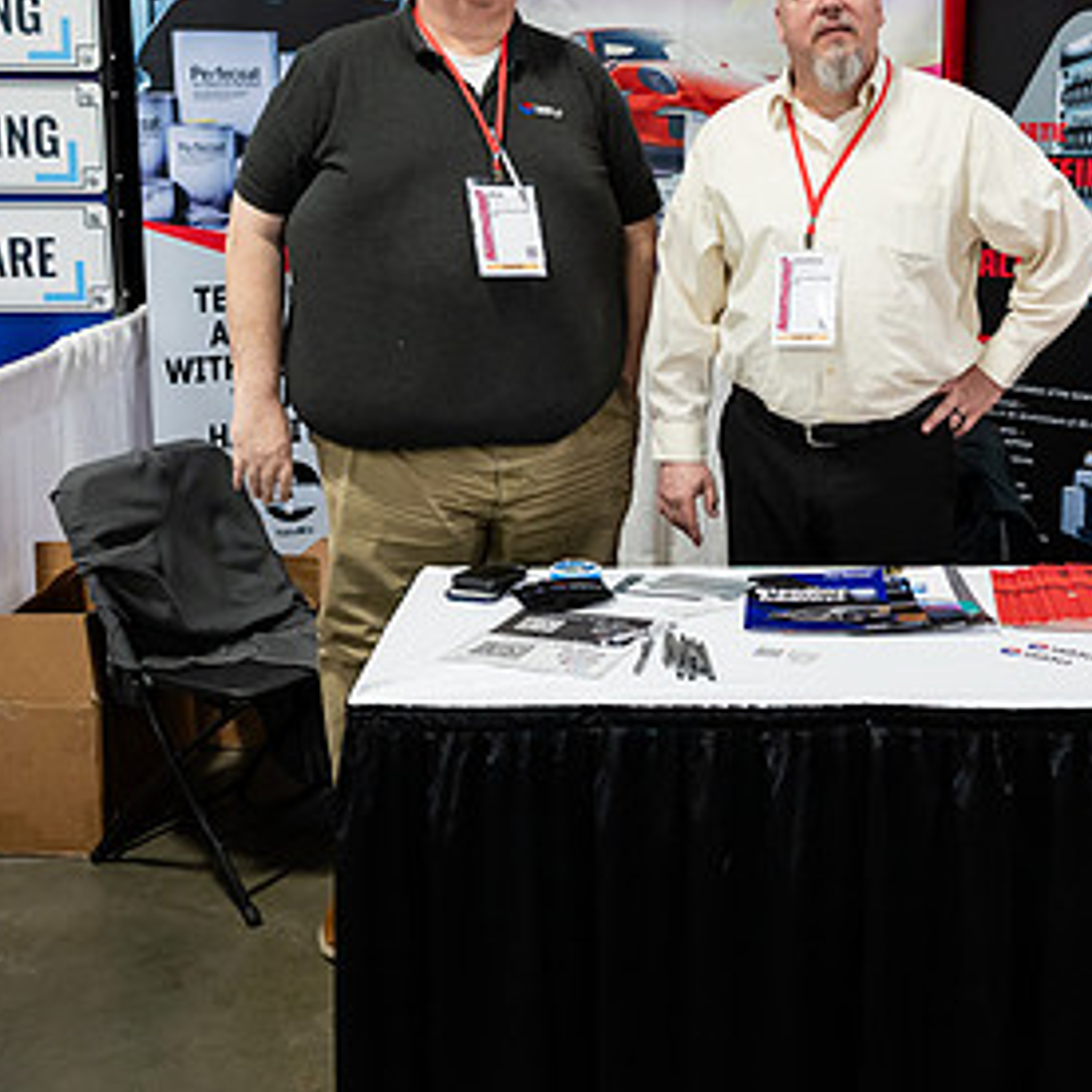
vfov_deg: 37.1
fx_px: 1606
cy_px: 360
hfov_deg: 37.4
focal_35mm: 45
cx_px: 666
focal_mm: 24
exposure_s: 1/200
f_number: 3.2
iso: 2500
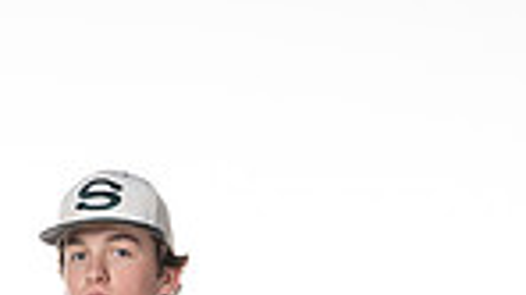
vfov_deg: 6.2
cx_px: 21
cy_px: 789
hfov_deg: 11.5
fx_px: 2578
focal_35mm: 185
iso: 400
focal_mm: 58
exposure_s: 1/250
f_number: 6.3
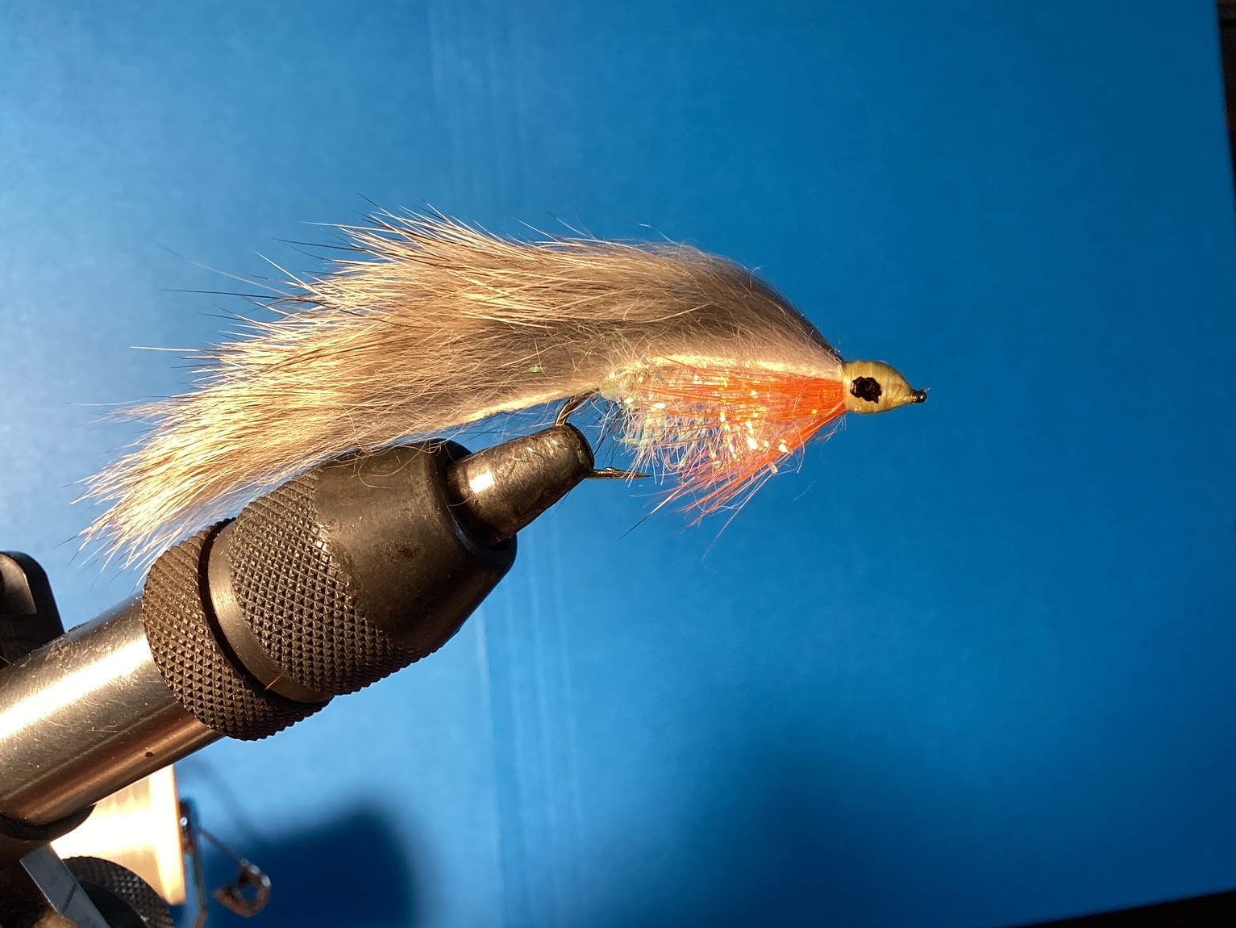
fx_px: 1178
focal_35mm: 33
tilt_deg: -16.1
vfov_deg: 42.9
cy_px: 436
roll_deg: +1.2
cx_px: 624
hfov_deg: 55.3
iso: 64
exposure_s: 1/120
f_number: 2.4
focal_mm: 3.3
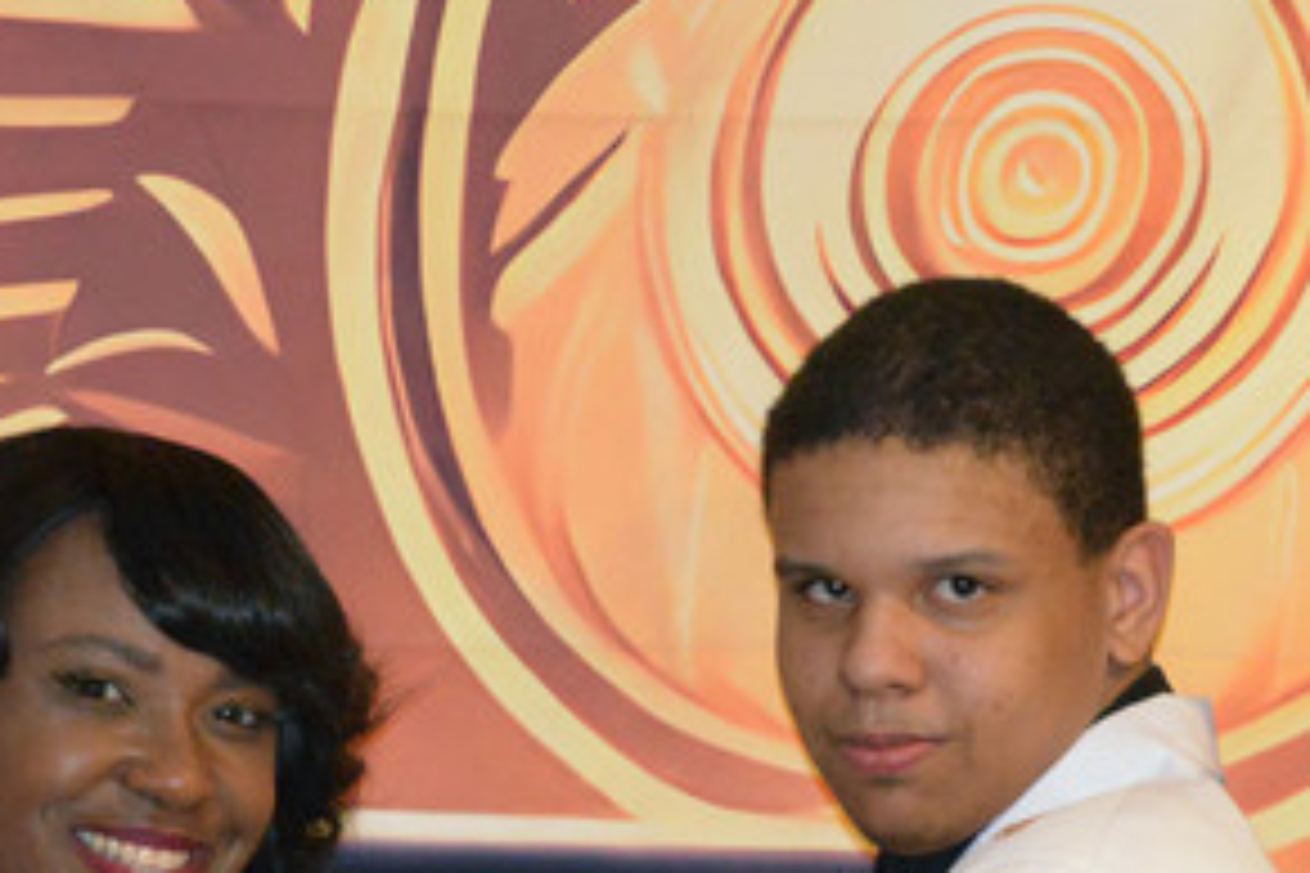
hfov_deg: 9.7
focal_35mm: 211
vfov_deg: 6.5
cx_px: 1085
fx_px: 7677
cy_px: 1145
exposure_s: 1/60
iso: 6400
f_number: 4
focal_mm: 60
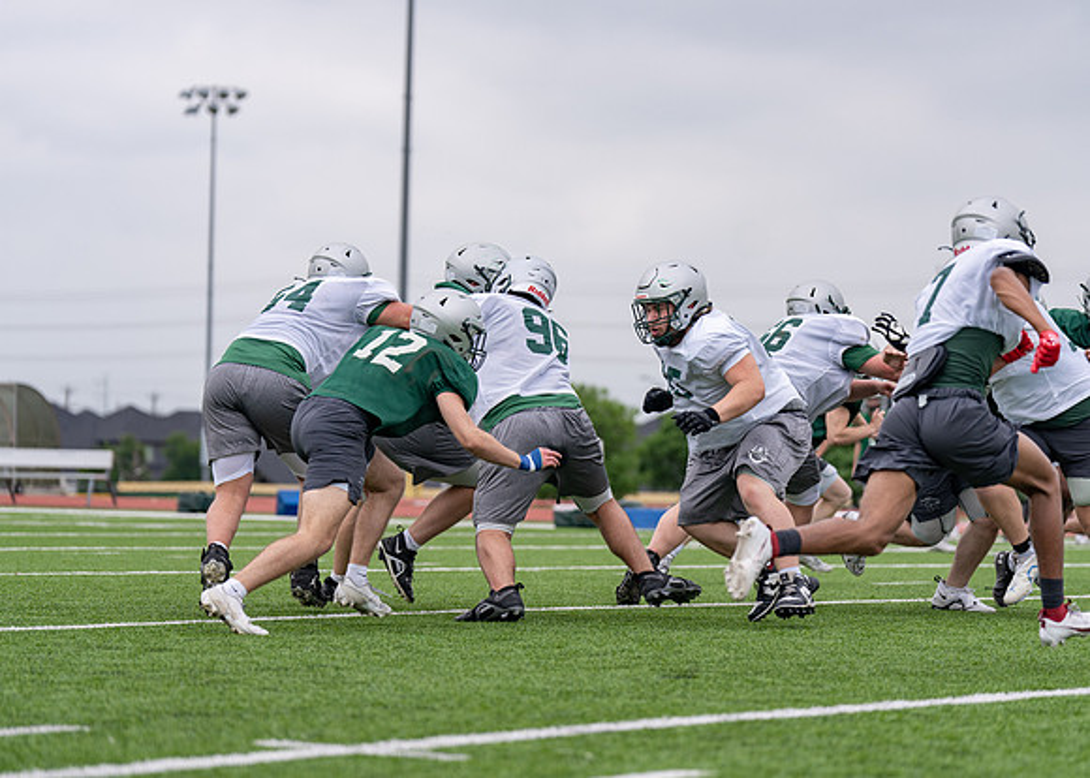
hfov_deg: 16.3
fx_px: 3811
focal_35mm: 123
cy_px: 389
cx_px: 545
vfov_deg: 11.7
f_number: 2.8
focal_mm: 117
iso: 160
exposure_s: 1/2500
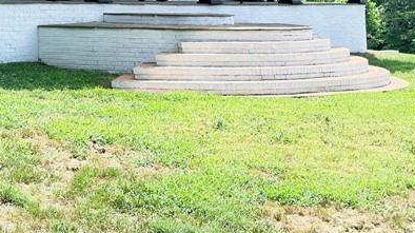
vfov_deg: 16.3
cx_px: 40
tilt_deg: +7.3
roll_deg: +0.2
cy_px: -102
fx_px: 748
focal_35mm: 68
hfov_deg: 29.7
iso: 100
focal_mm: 6.76
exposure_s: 1/1368
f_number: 1.78
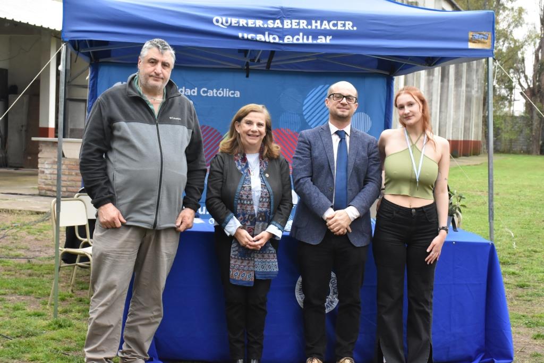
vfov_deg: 21.6
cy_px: 182
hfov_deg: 31.9
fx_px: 952
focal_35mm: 63
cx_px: 272
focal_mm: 42
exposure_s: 1/250
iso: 2000
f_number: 8
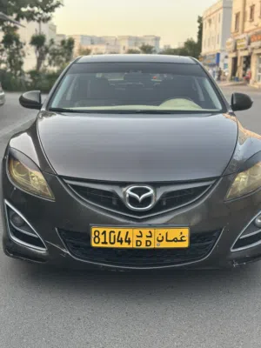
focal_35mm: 48
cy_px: 174
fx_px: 483
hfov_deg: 30.3
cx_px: 130
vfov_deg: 39.7
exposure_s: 1/131
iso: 64
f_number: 1.78
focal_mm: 6.86
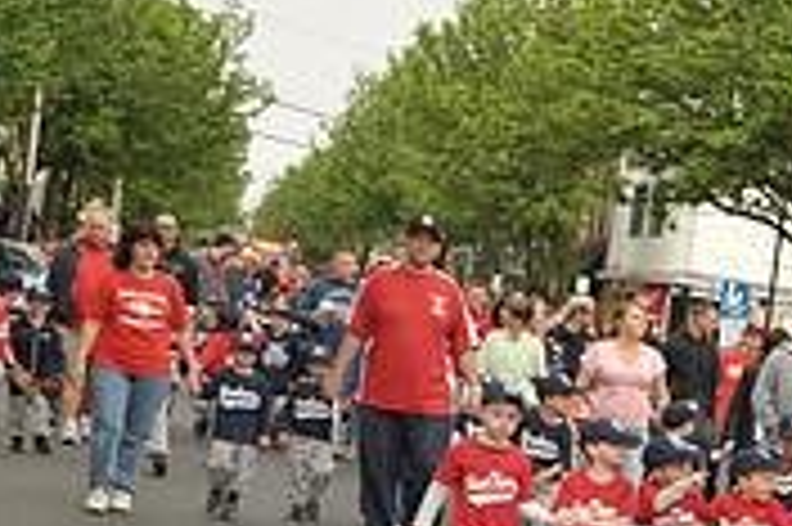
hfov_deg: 16.5
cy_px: 760
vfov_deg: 11.7
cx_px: 1224
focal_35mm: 112
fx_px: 2462
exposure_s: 1/250
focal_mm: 34
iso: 400
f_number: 8
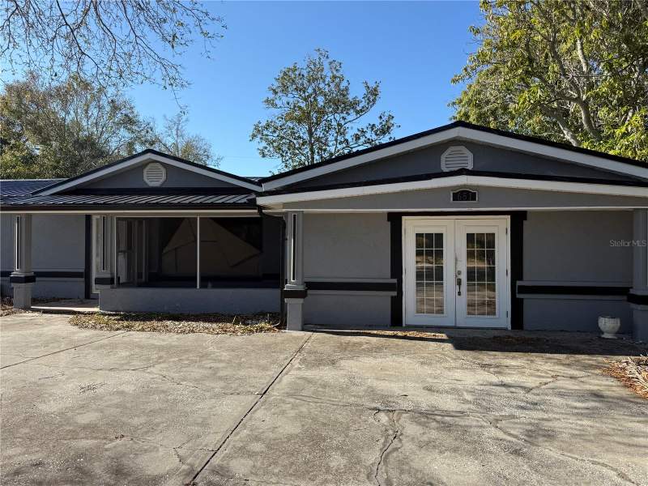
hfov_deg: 71.6
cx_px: 324
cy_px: 243
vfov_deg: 56.8
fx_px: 449
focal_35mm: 24
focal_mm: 6.76
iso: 80
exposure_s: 1/3279
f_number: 1.78
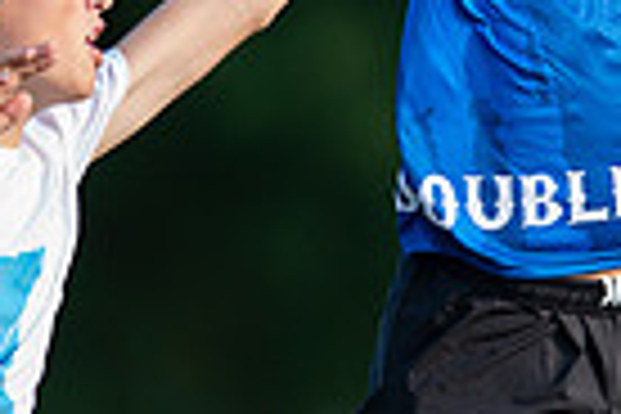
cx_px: 704
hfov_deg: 1.1
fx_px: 33687
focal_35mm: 1953
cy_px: 112
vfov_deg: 0.7
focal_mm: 400
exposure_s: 1/1600
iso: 320
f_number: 2.8
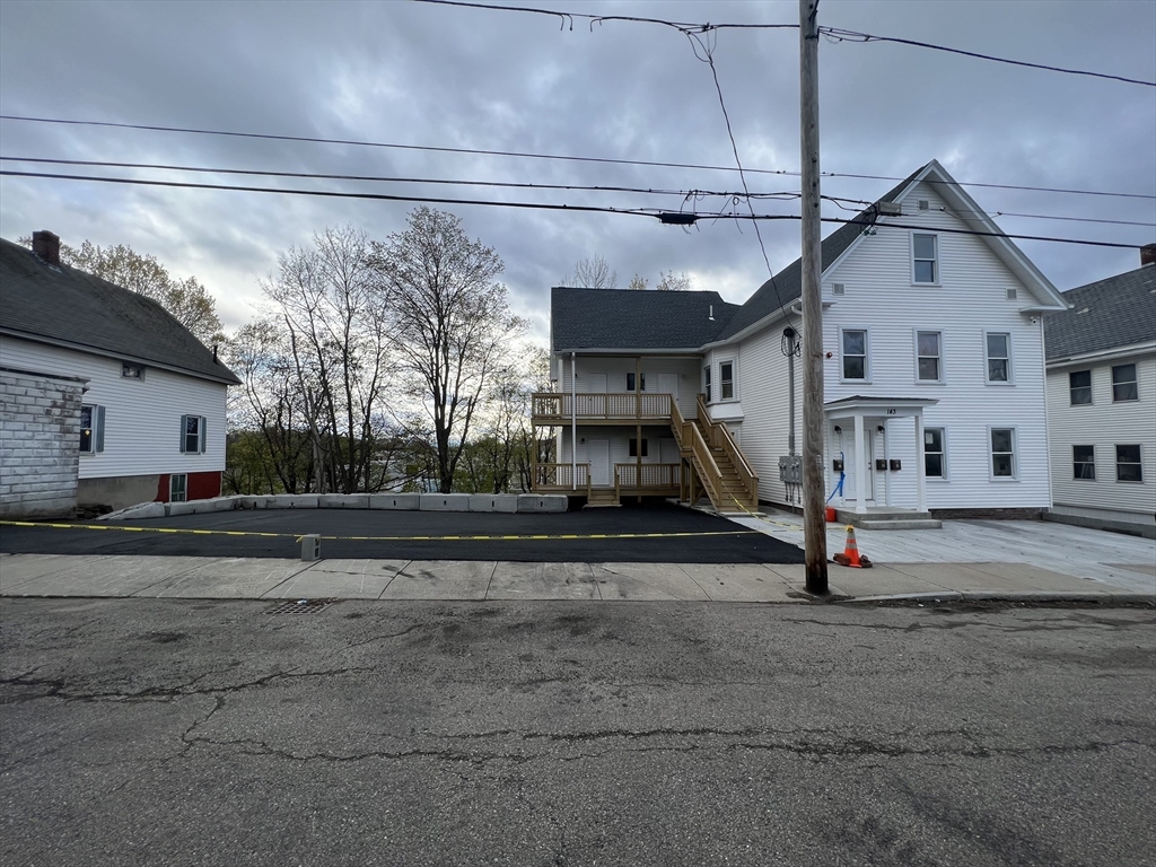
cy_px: 434
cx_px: 578
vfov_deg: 89.9
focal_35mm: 13
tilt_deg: +2.1
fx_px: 434
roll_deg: +0.1
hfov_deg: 106.2
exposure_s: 1/475
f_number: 1.8
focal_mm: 1.57
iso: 32
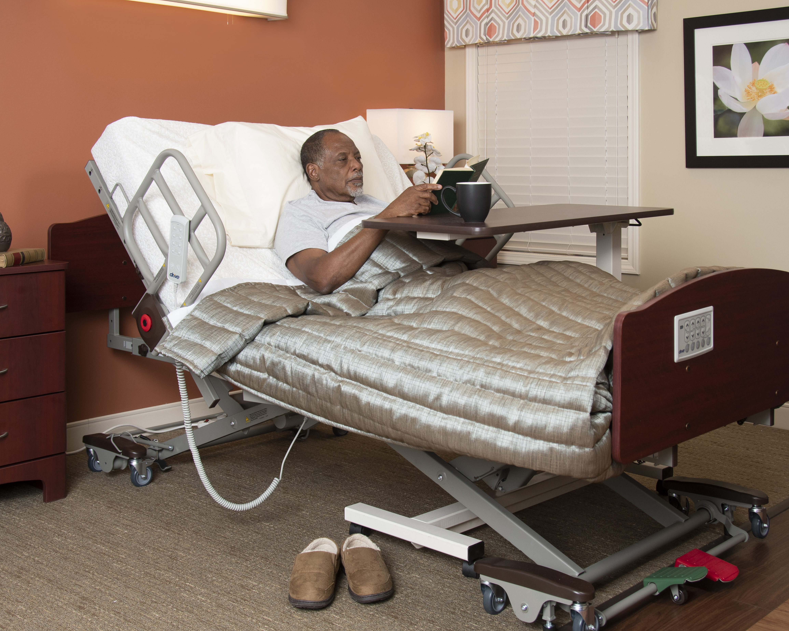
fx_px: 1027
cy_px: 315
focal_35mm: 44
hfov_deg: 42.0
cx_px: 417
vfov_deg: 34.1
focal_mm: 26
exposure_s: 1/125
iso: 250
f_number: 5.6
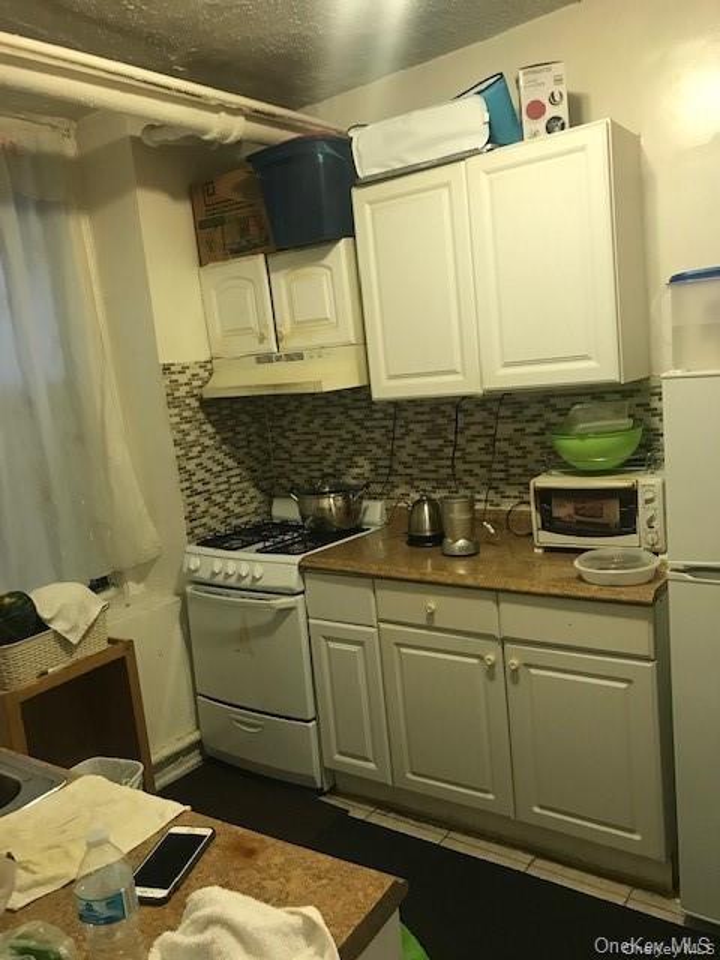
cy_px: 480
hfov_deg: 49.7
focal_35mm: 28
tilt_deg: -8.1
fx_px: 777
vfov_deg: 63.4
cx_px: 360
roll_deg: +5.7
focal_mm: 3.99
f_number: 1.8
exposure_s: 1/15
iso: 64
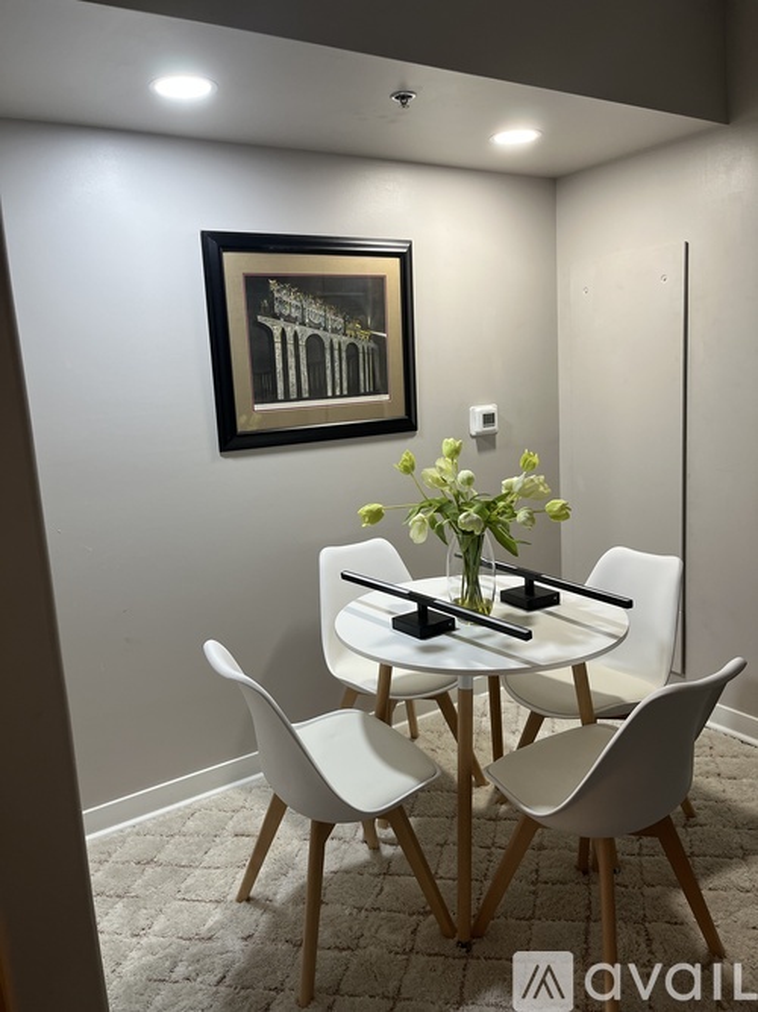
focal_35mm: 26
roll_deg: +4.0
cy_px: 506
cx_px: 379
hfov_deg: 53.0
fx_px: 759
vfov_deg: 67.3
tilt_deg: -9.8
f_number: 1.6
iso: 80
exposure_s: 1/60
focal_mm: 5.1
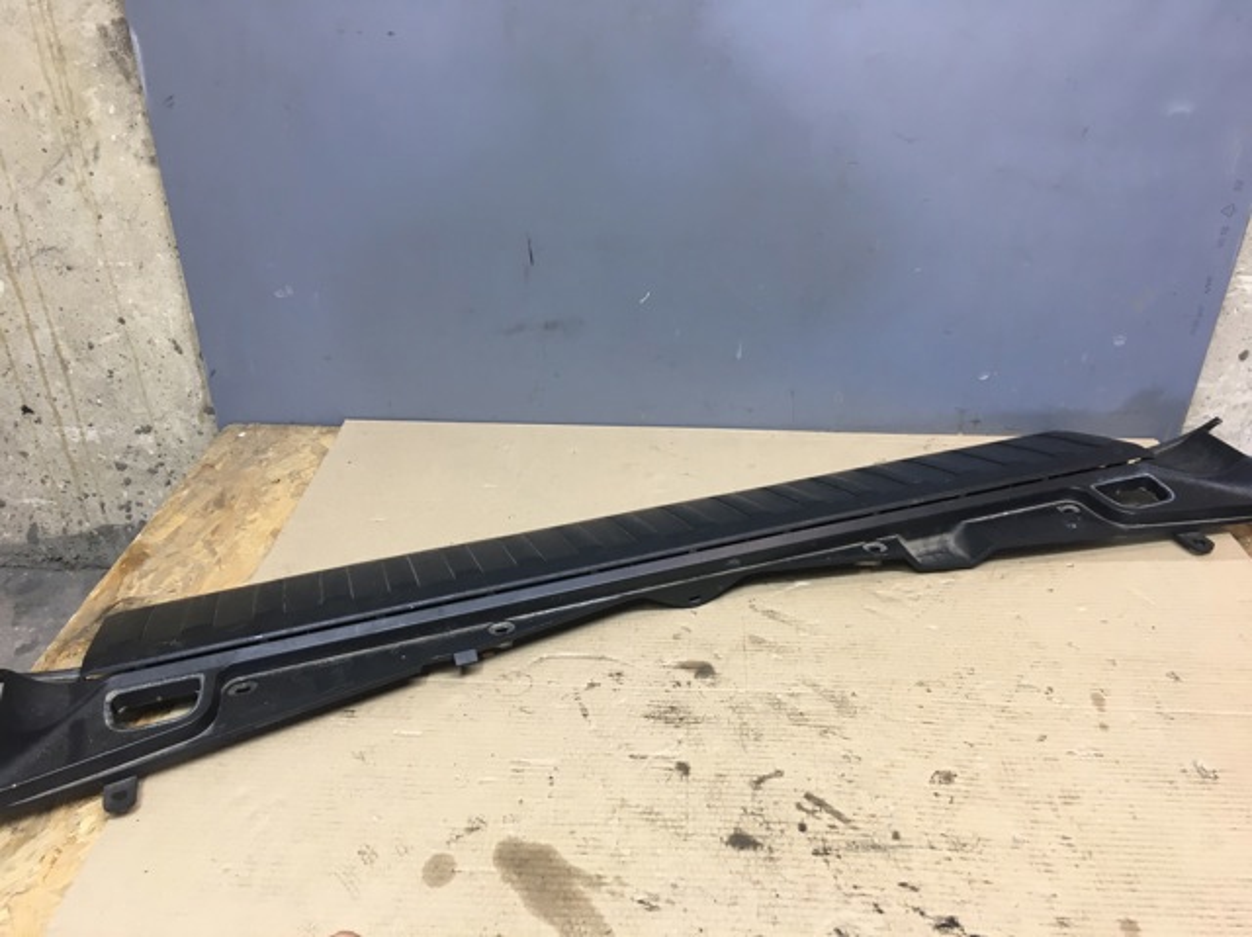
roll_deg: -0.4
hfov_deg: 61.7
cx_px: 626
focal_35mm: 29
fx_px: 1048
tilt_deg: -29.5
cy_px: 468
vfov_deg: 48.2
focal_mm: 4.15
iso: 80
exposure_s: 1/33
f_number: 2.2
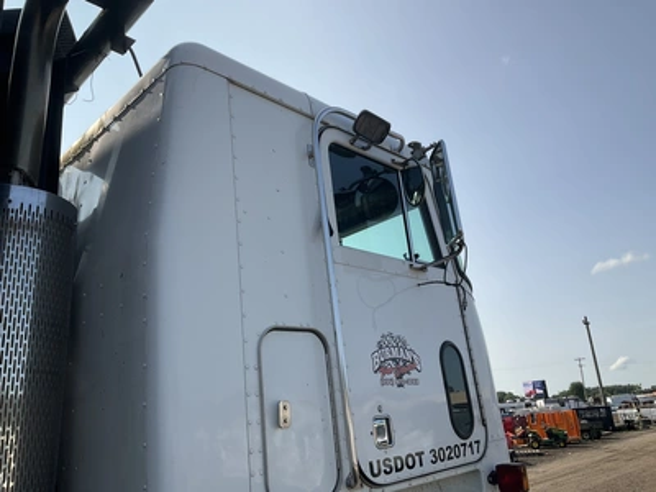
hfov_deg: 61.7
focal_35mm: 29
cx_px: 328
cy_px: 246
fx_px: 550
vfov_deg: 48.2
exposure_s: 1/2227
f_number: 1.8
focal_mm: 3
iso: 25
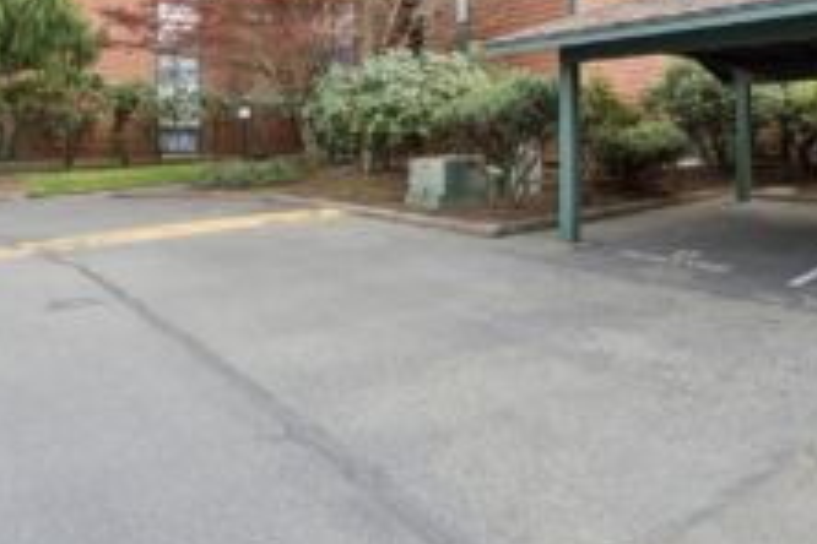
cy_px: 142
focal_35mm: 27
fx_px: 613
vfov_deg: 46.4
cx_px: 515
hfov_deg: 66.3
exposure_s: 1/30
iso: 200
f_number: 9
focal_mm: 10
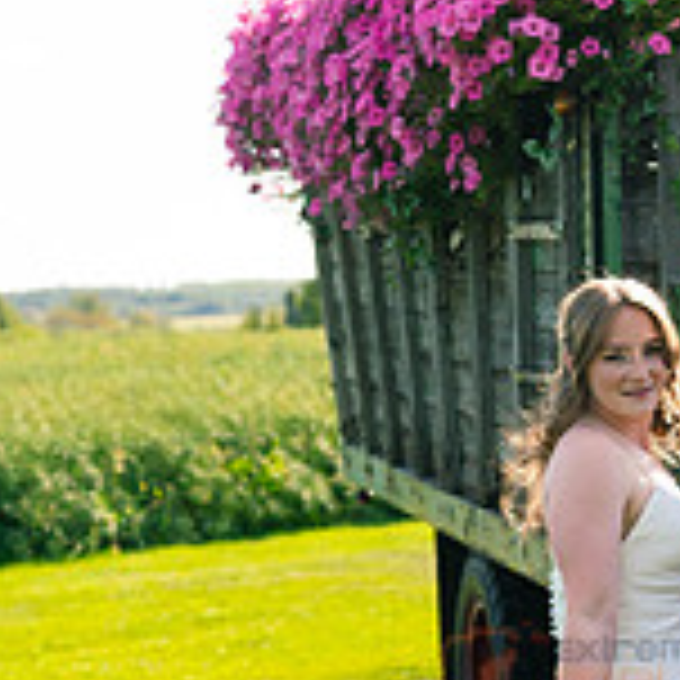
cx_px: 630
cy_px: 689
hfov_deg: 15.1
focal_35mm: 114
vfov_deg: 15.0
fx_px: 2534
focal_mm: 45
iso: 400
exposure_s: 1/2500
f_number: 2.8
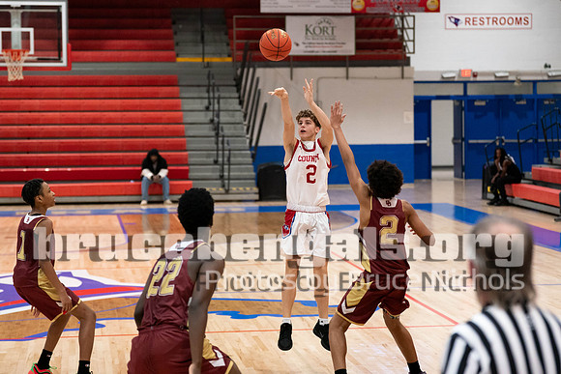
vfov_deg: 13.8
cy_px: 158
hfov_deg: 20.6
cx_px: 280
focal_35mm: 99
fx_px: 1546
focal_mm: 86
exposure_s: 1/1000
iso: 5000
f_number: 2.8
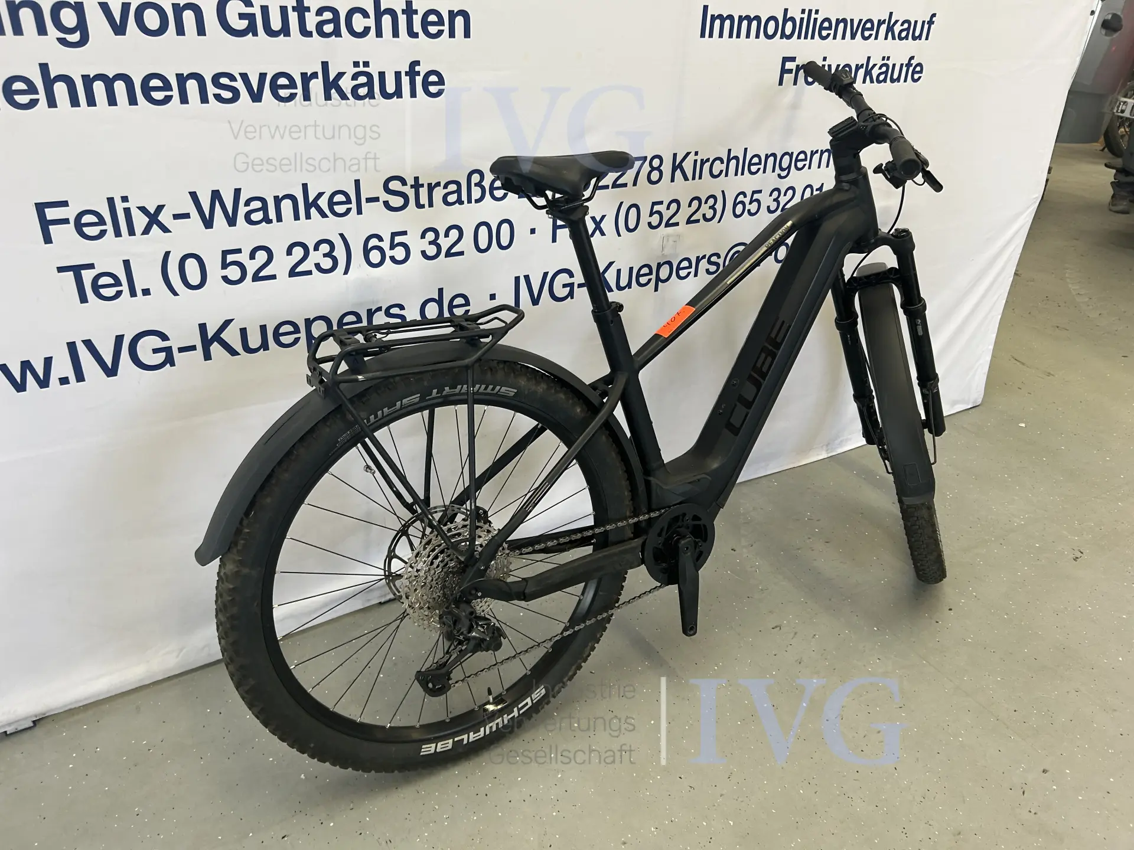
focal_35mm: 26
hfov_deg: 67.3
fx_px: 852
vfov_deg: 53.1
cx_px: 567
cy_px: 425
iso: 125
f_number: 1.5
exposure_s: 1/100
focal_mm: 5.7
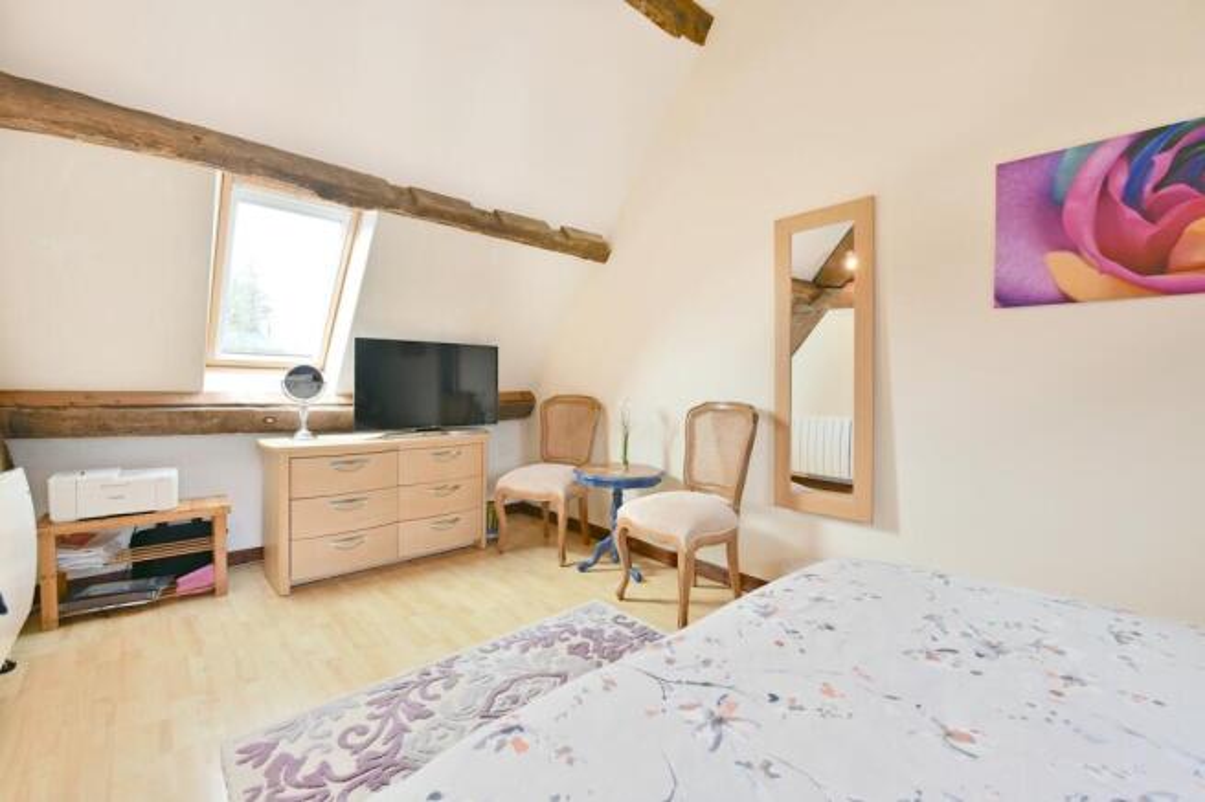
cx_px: 602
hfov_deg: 104.3
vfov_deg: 81.2
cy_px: 401
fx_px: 468
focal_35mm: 14
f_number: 11
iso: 500
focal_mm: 14
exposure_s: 1/30
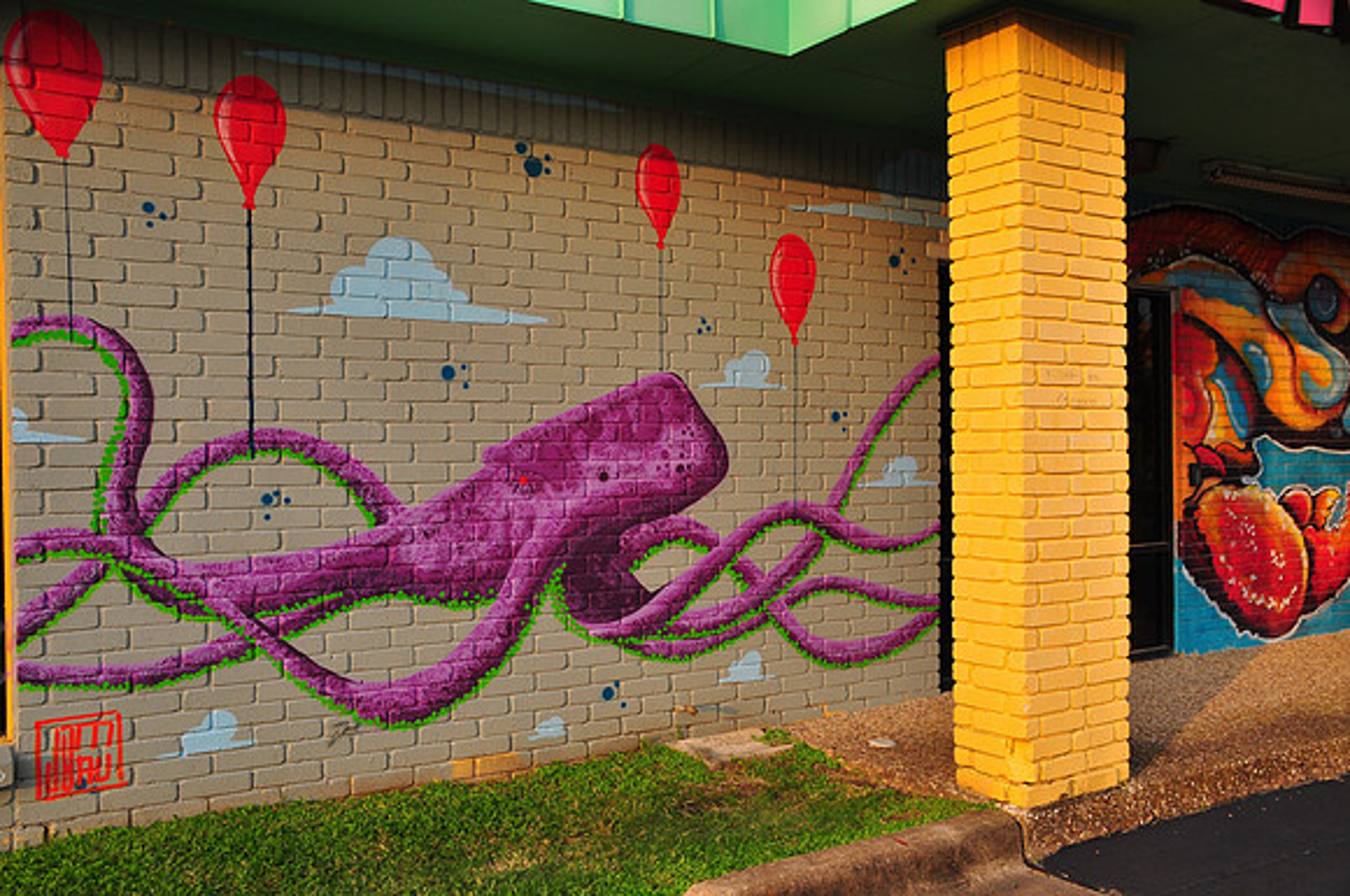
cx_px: 675
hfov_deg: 57.3
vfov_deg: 39.9
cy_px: 448
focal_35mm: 33
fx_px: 1236
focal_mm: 22
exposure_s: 1/160
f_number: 7.1
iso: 200
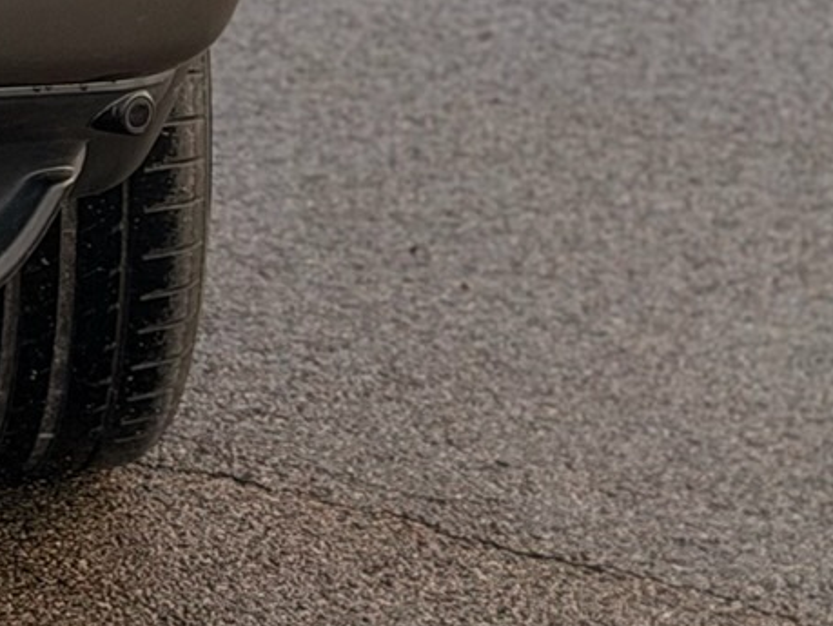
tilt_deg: -10.1
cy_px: -526
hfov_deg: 8.6
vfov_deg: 6.8
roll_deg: -0.5
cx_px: -1013
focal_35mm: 214
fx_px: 5154
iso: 64
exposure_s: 1/239
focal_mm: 6.76
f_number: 1.78
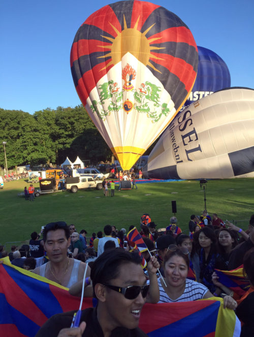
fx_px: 283
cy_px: 168
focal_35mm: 29
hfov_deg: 48.3
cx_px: 127
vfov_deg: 61.6
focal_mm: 4.15
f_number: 2.2
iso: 32
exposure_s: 1/638
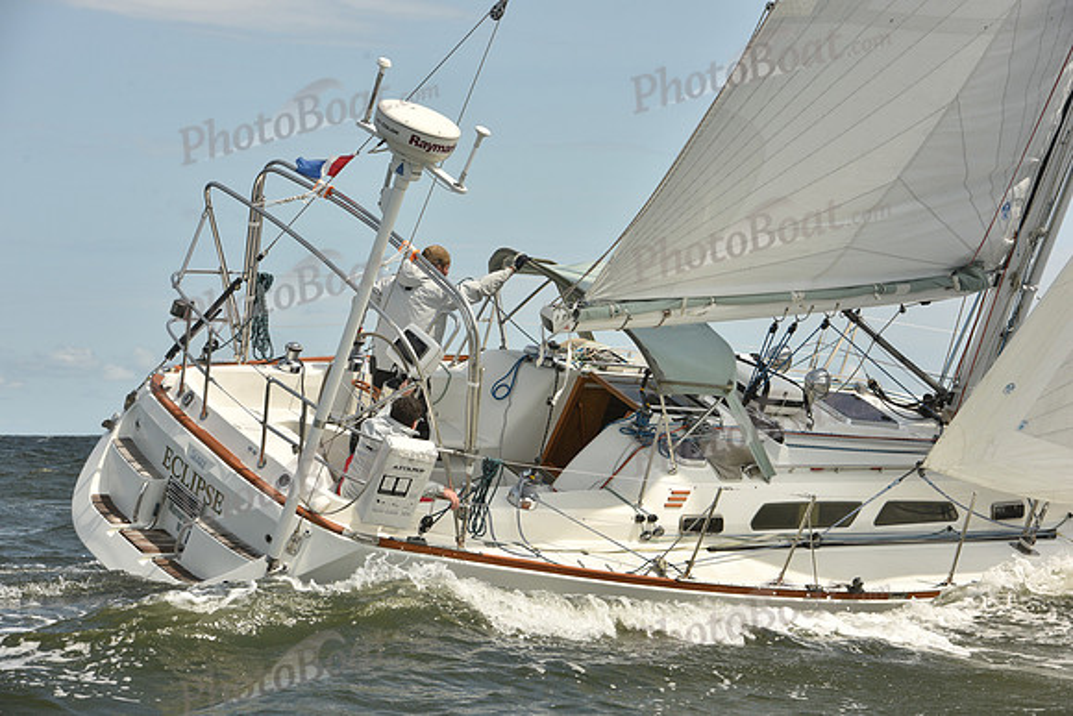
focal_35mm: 122
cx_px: 536
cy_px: 358
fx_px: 3637
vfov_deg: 11.2
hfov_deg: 16.8
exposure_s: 1/800
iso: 250
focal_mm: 122
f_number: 10
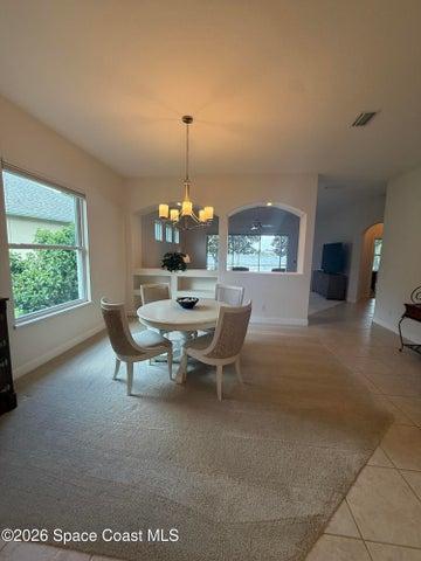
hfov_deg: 85.7
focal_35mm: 14
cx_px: 210
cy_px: 280
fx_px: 227
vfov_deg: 102.1
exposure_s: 1/120
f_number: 2.2
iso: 160
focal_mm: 2.22
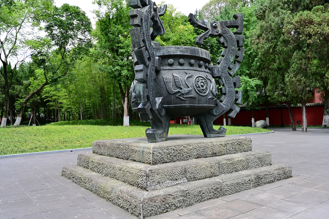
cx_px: 164
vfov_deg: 43.6
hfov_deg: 61.9
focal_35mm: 30
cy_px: 110
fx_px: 274
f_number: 20
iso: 100
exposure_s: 1/15
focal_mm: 30
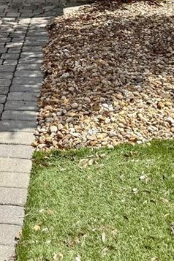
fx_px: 609
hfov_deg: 16.2
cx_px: 46
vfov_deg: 20.6
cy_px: -132
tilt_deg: +0.5
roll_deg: -0.2
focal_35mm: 84
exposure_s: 1/2801
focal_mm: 6.76
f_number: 1.78
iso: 80
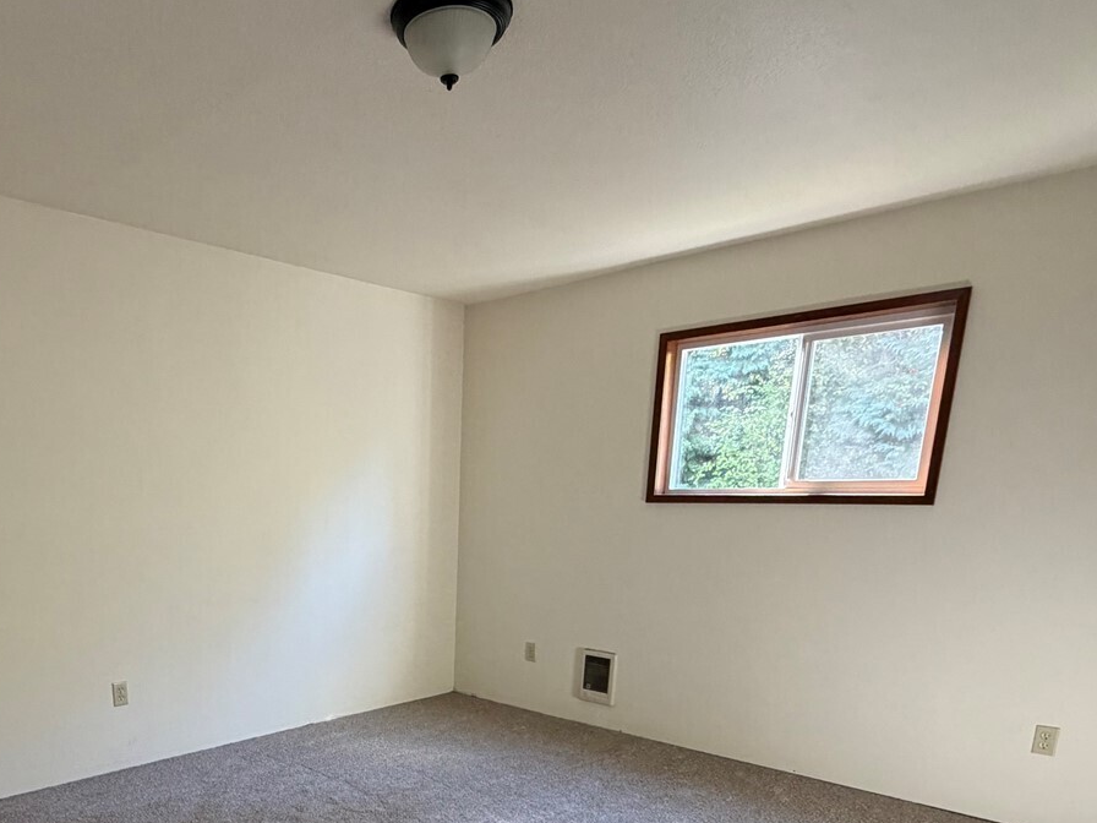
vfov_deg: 49.9
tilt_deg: -15.8
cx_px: 373
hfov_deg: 67.6
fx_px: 792
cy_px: 712
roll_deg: +0.4
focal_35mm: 25
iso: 320
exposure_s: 1/90
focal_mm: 2.22
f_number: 2.2
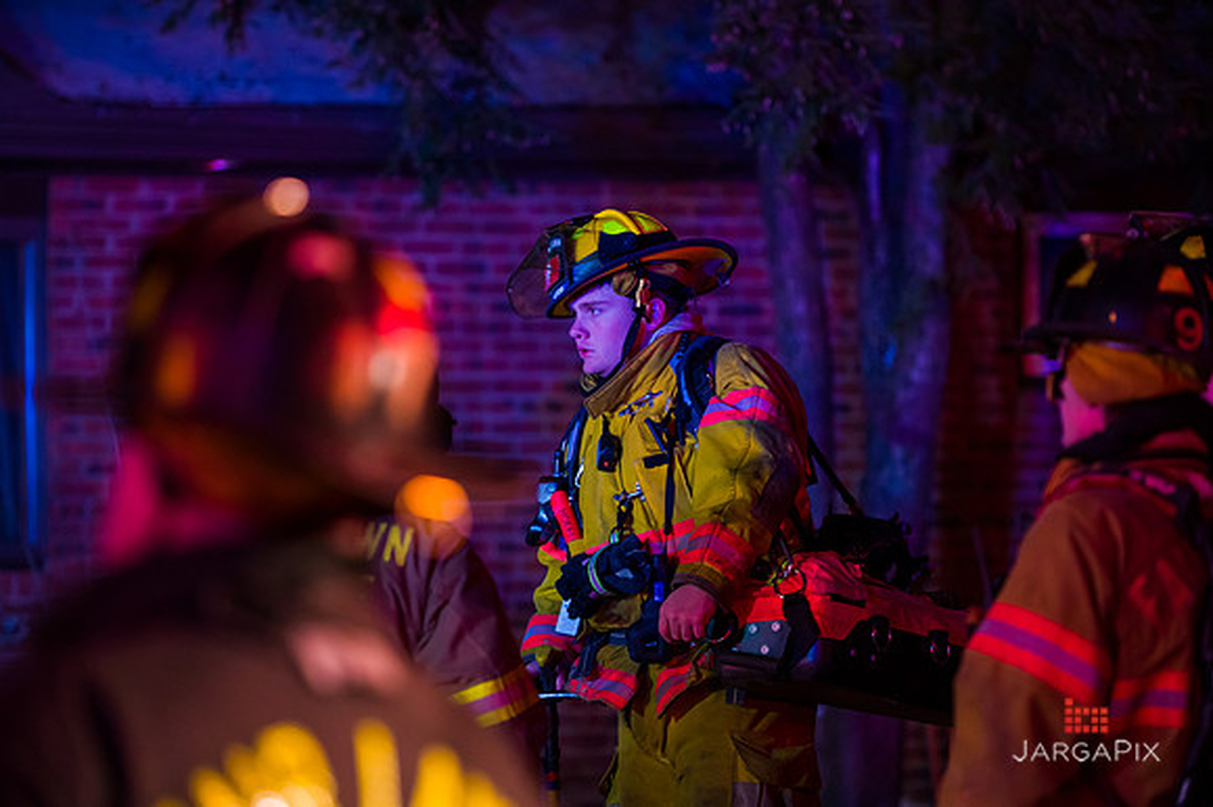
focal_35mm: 140
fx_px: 4714
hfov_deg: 14.7
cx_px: 606
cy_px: 404
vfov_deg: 9.8
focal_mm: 140
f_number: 3.2
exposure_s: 1/250
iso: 3200
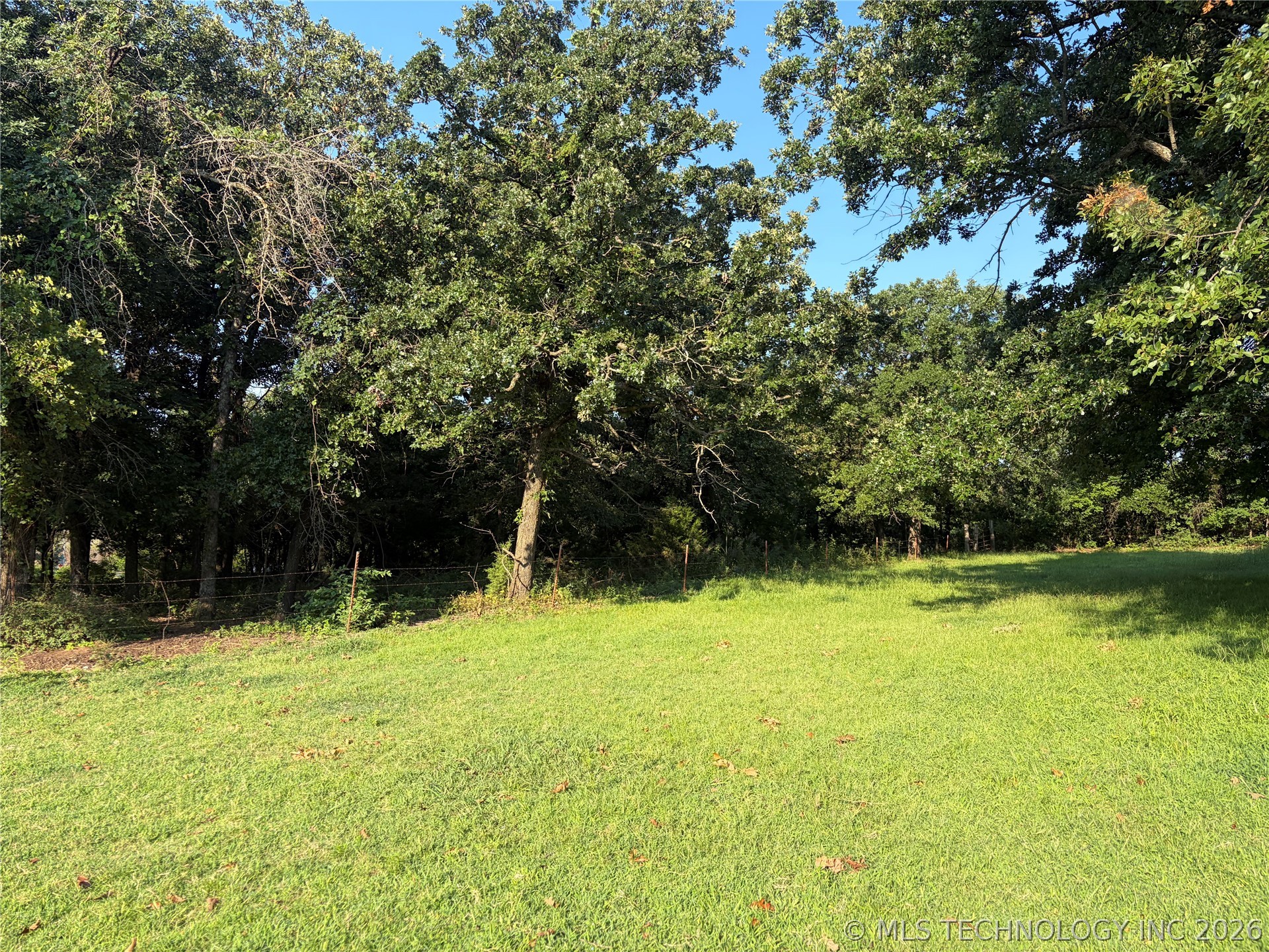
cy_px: 476
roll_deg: +0.1
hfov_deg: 67.3
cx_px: 634
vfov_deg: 53.1
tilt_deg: +3.6
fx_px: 953
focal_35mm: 26
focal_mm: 5.96
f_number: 1.6
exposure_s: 1/1155
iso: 50
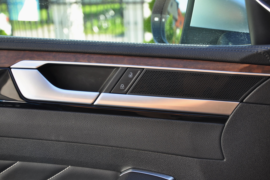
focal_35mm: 64
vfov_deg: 21.2
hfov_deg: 31.4
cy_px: 91
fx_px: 480
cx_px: 136
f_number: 5.6
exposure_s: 1/125
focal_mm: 42
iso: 250
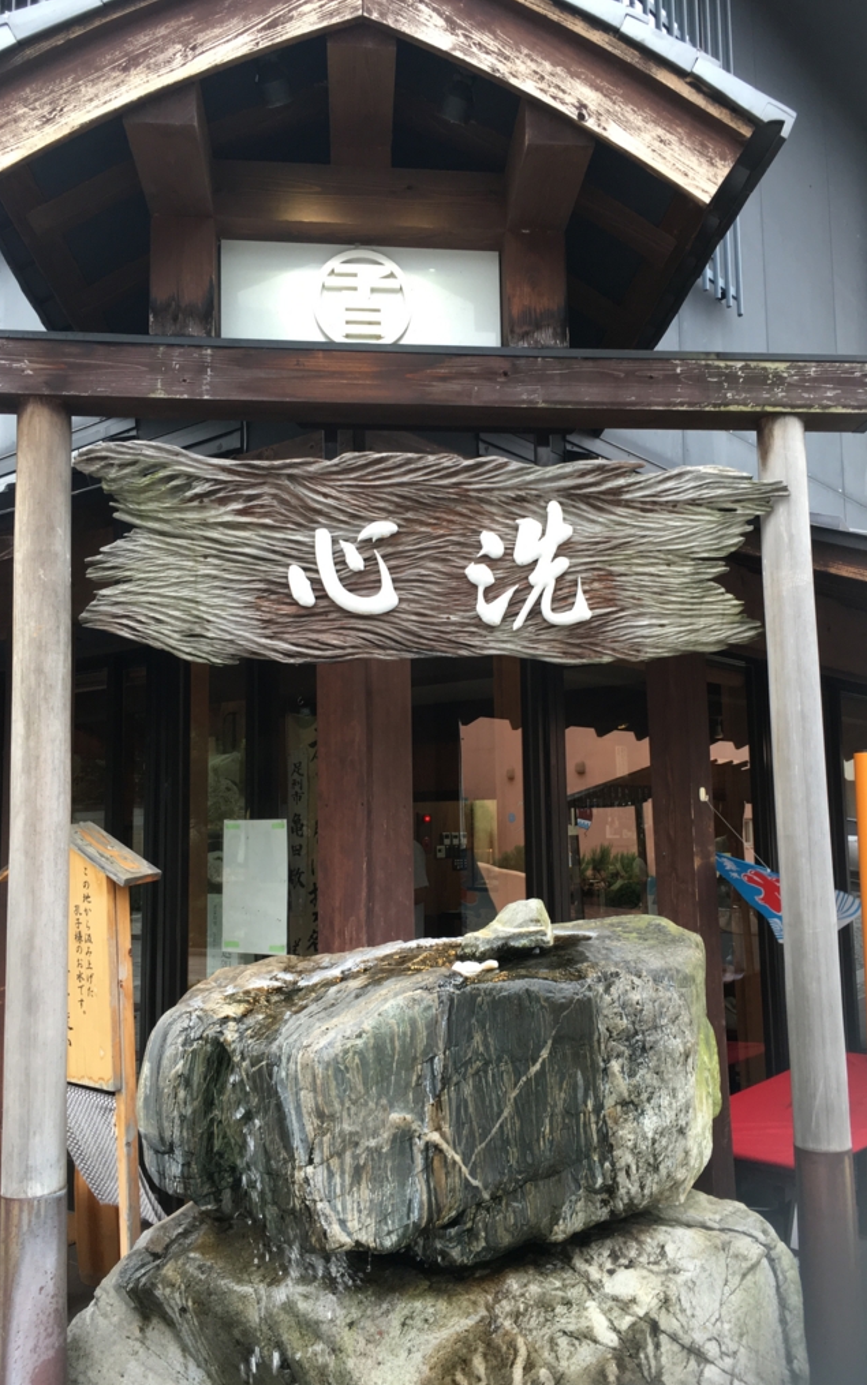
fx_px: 1171
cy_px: 696
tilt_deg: +7.5
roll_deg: +2.2
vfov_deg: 61.2
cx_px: 477
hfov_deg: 40.6
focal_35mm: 31
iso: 40
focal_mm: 4.15
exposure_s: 1/120
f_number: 2.2
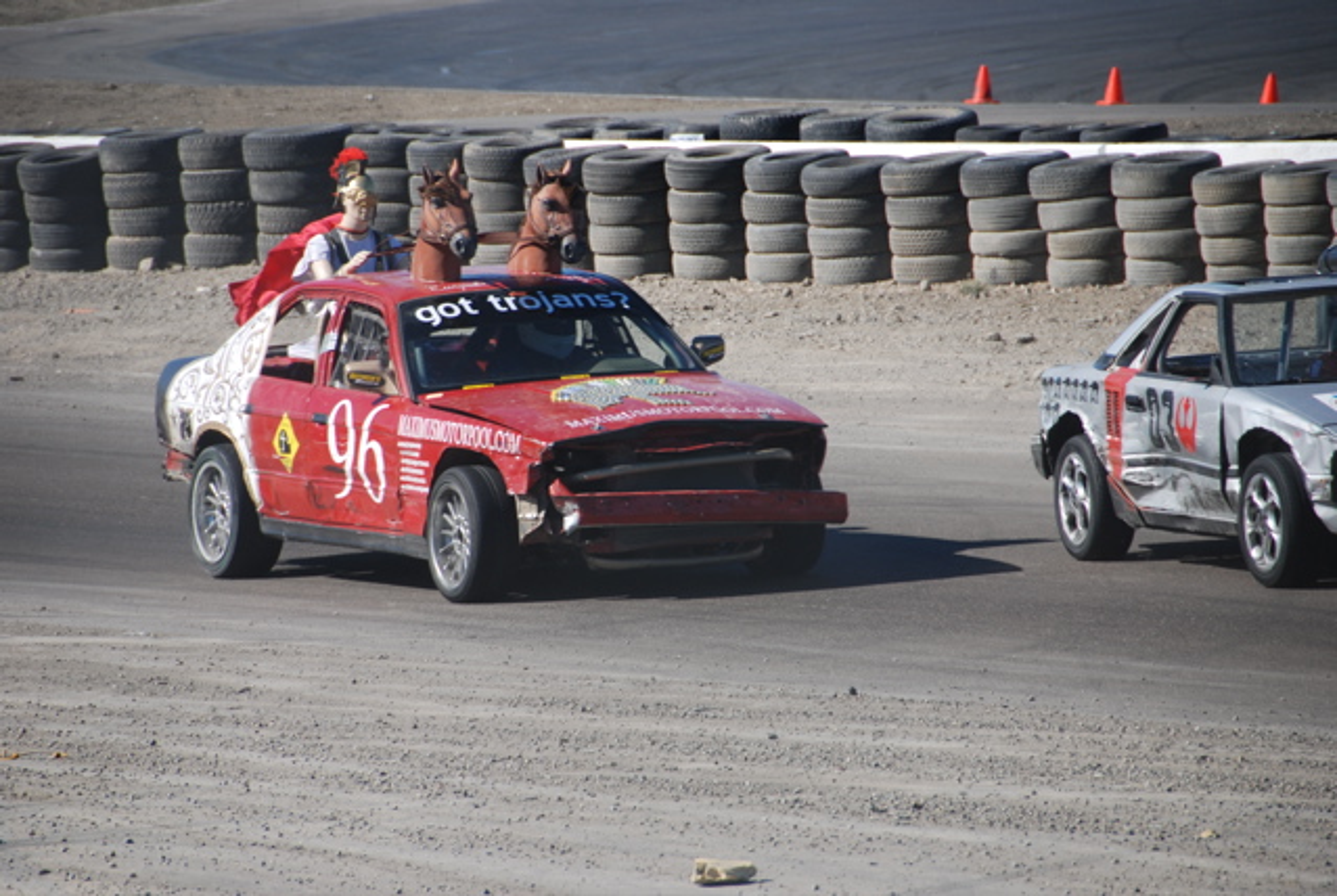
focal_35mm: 300
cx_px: 668
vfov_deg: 4.6
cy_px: 448
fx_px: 11157
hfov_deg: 6.9
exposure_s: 1/800
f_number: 5.6
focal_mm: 200
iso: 200
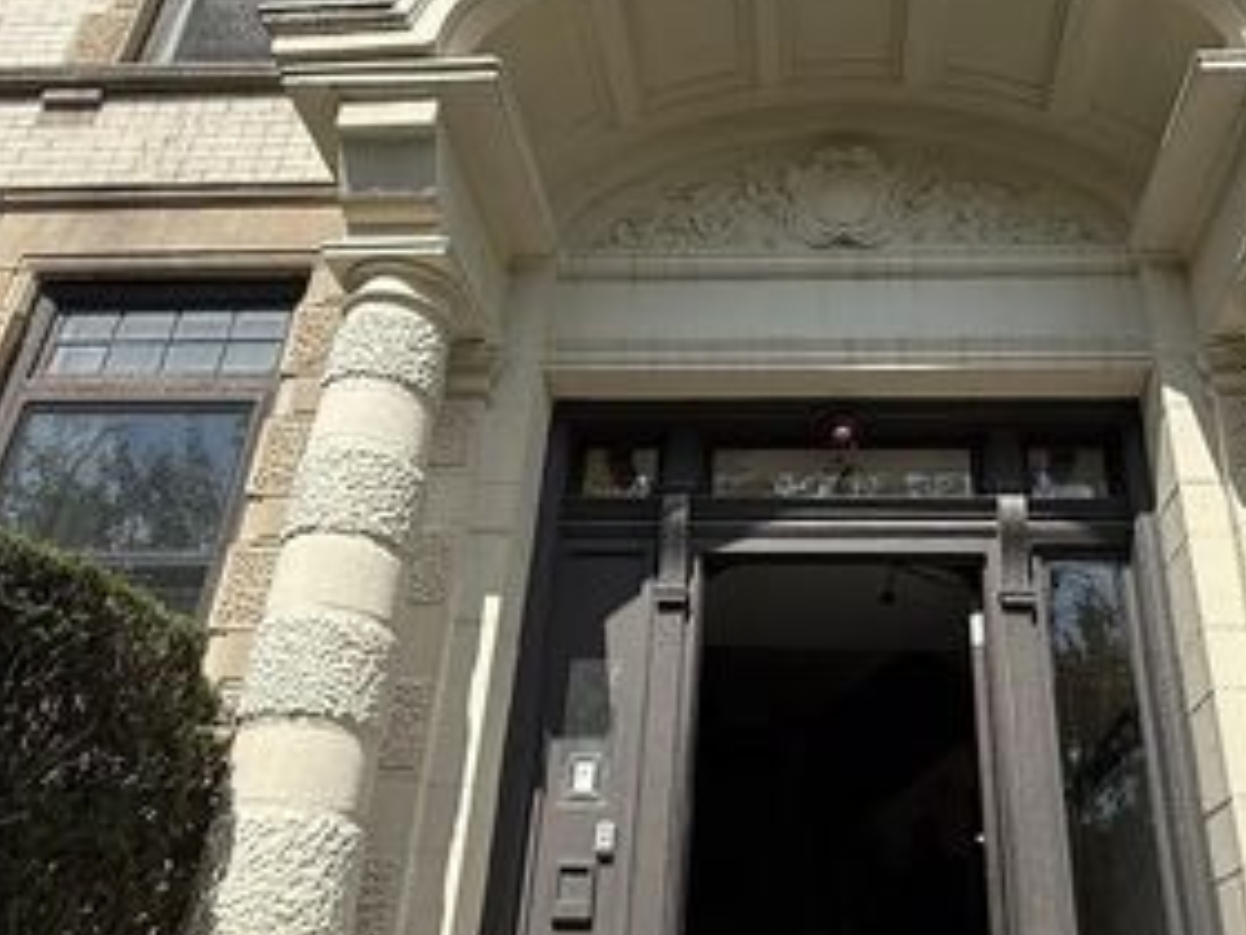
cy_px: 468
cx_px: 770
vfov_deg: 44.2
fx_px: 1152
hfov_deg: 56.2
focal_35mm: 32
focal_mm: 2.22
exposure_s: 1/1399
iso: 50
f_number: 2.2
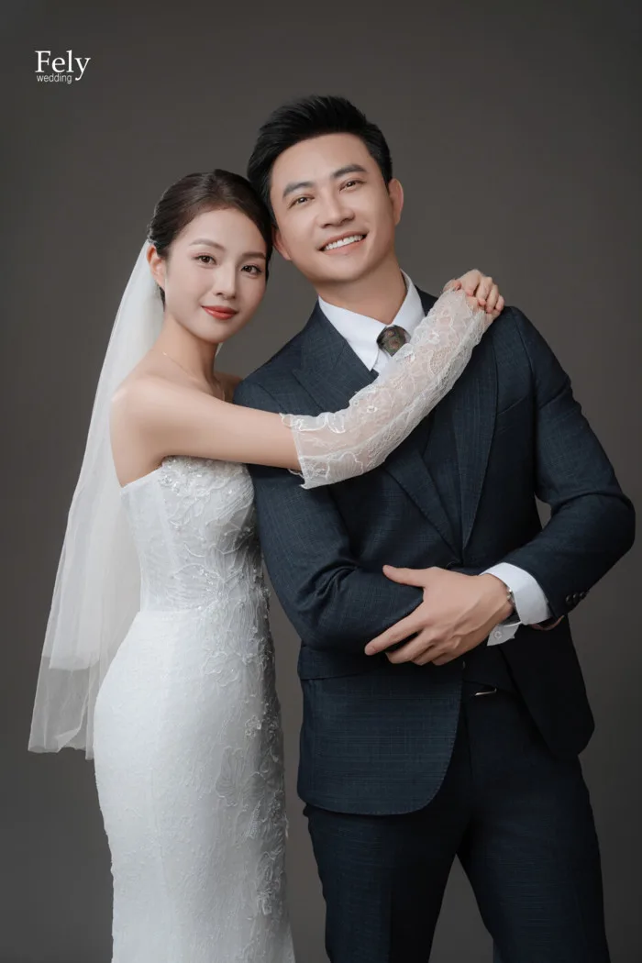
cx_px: 321
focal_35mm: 64
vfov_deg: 31.4
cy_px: 482
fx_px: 1715
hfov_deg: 21.2
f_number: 5.6
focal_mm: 64.1
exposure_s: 1/160
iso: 125
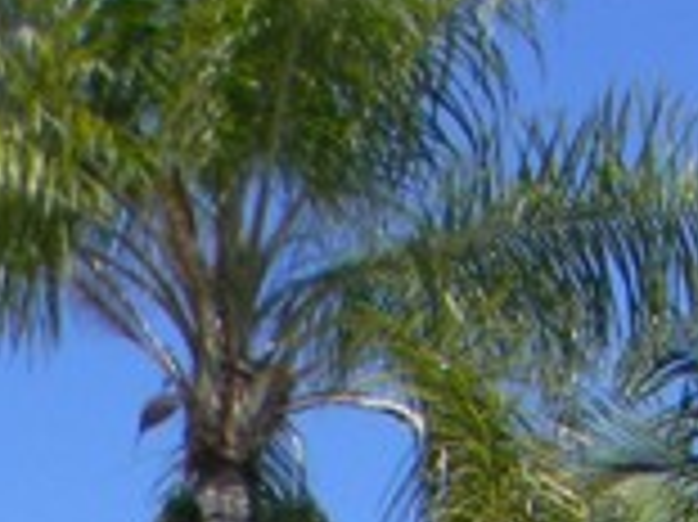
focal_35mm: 185
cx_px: 1603
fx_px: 3727
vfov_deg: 7.1
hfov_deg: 9.6
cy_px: 1634
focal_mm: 5
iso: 80
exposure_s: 1/316
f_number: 7
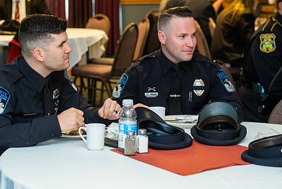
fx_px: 800
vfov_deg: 13.4
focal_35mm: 102
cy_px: 68
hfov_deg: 20.0
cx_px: 130
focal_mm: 50
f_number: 2.5
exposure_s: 1/125
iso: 1250
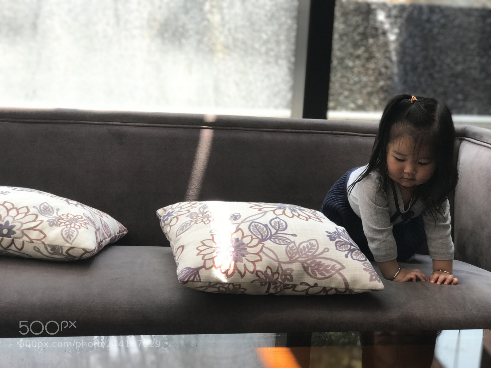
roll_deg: -4.3
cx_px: 246
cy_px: 184
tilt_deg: -9.6
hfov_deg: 33.8
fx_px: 808
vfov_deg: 25.7
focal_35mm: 57
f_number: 2.8
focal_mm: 6.6
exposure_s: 1/100
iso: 32
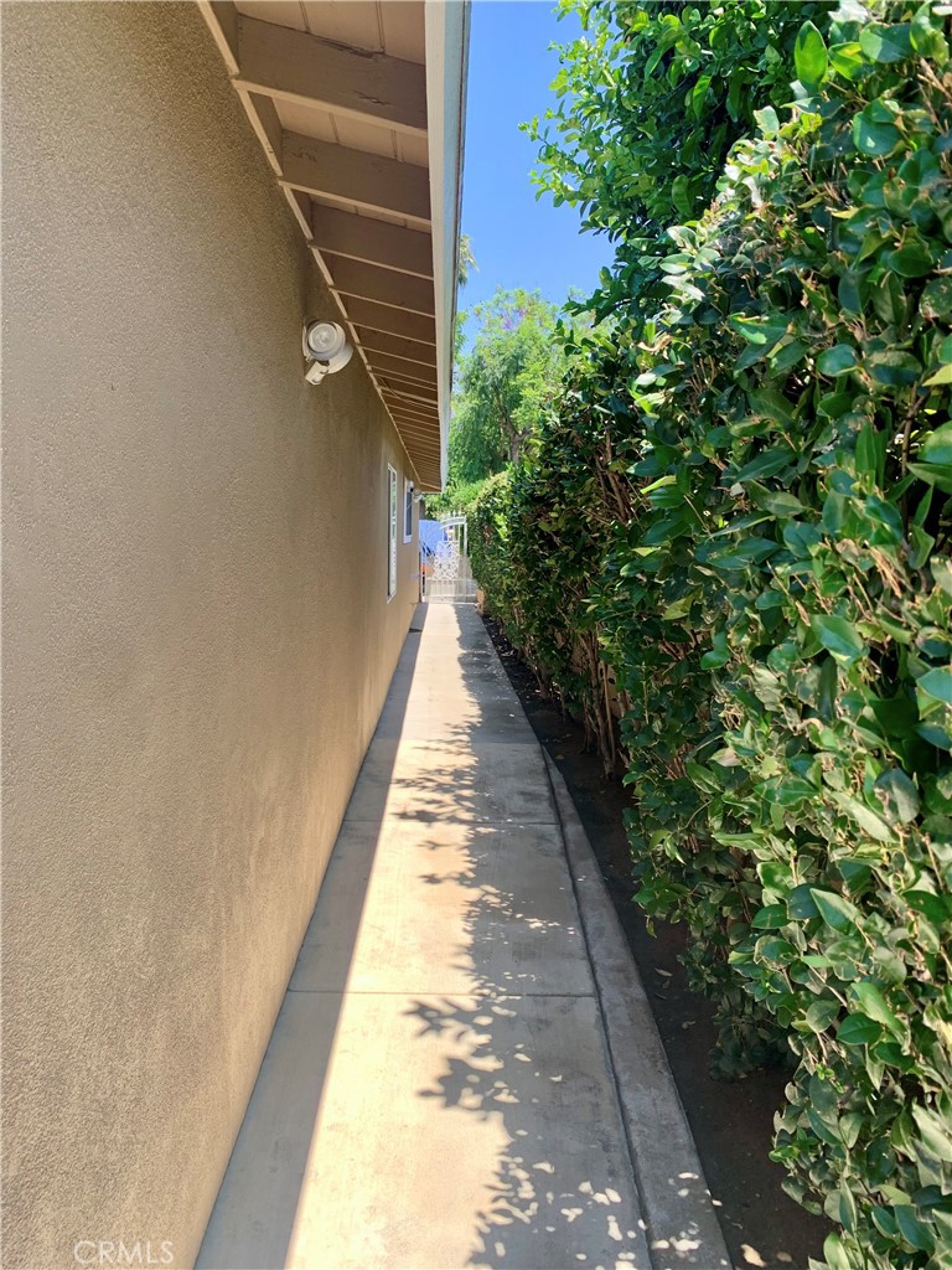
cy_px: 635
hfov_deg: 53.1
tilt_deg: -6.1
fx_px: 953
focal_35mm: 26
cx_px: 476
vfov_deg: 67.3
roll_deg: -1.4
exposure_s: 1/337
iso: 25
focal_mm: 4.25
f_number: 1.8
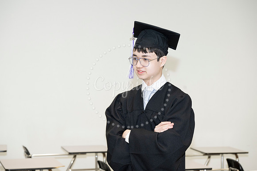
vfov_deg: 15.0
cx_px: 128
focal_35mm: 91
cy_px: 86
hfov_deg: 22.4
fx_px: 650
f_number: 5.6
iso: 800
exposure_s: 1/80
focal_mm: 91
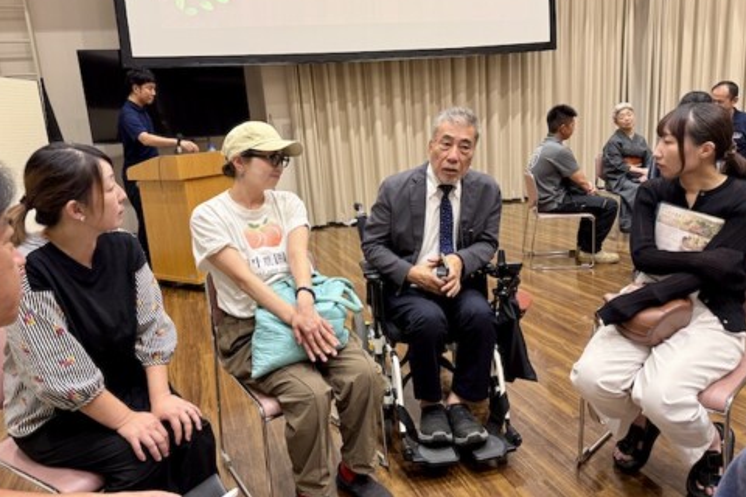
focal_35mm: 26
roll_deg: +4.6
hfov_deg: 69.4
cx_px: 364
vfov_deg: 49.6
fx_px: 539
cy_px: 243
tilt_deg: -12.0
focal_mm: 6.76
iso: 200
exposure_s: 1/50
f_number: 1.78
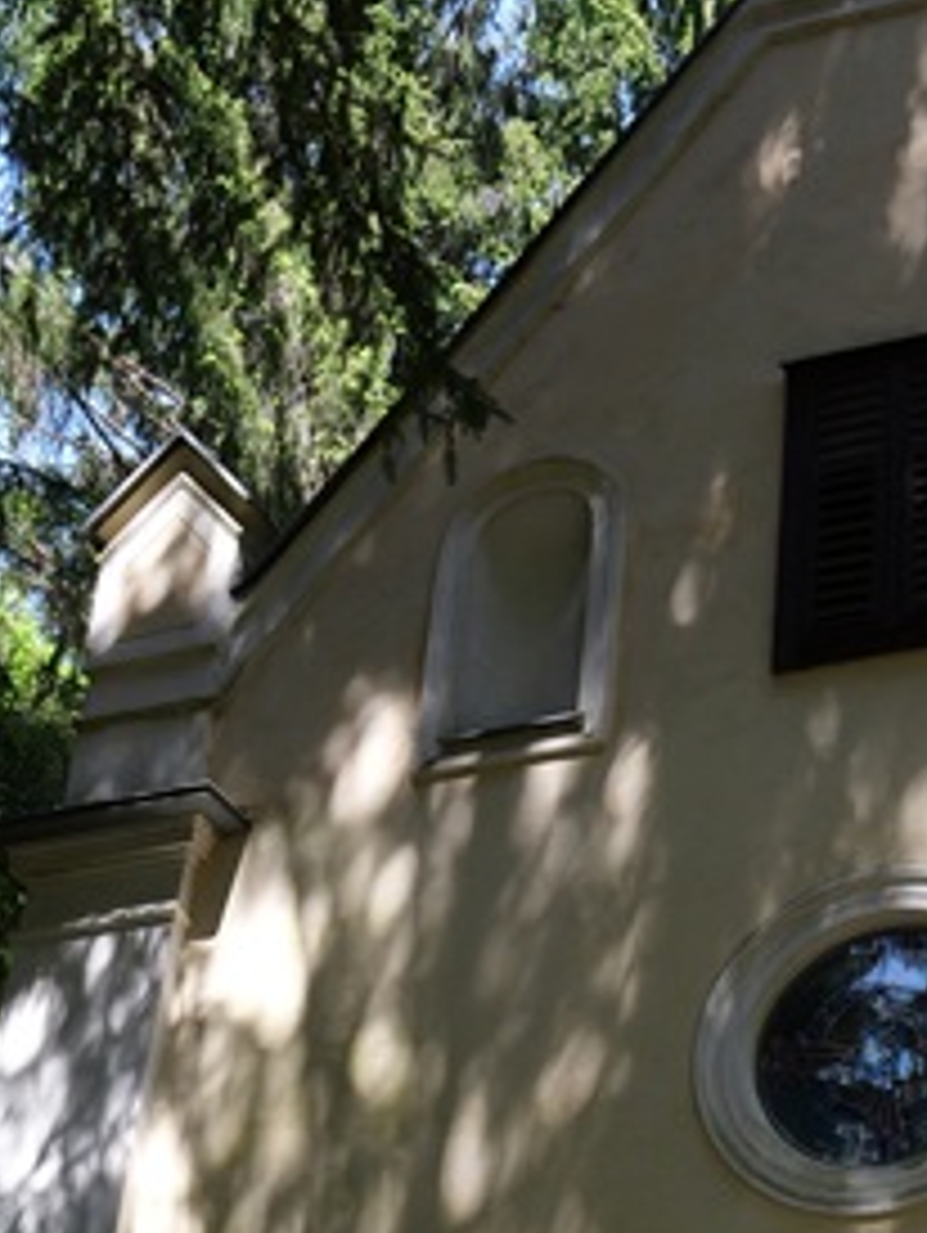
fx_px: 2496
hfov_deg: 20.2
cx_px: 981
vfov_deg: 26.6
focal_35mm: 70
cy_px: 1170
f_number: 4.5
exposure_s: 1/100
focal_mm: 12
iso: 100
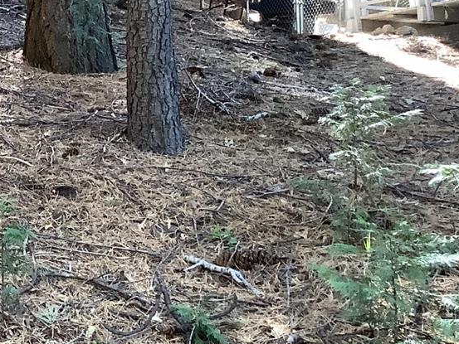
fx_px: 1114
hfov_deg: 21.0
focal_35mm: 84
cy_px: 60
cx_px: -150
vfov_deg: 17.4
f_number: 2.4
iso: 160
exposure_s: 1/60
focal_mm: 3.3
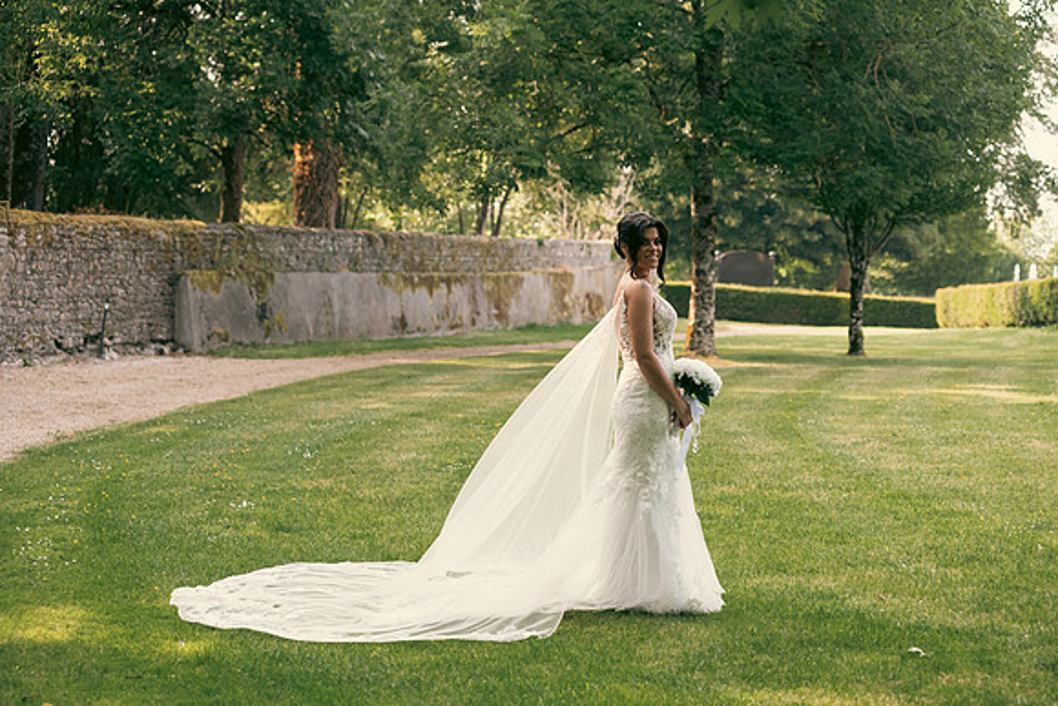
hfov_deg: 25.4
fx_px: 2352
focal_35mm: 80
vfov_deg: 17.1
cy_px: 353
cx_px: 529
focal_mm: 80
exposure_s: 1/250
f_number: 3.5
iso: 160
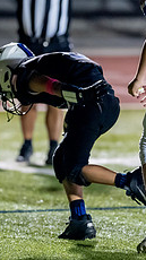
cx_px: 111
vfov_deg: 4.6
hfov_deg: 2.6
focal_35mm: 472
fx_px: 3256
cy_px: 100
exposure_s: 1/1000
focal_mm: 135
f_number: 2
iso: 3200
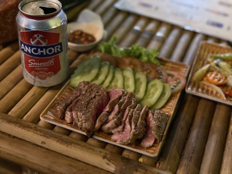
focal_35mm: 52
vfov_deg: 28.0
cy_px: 87
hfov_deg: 36.8
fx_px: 349
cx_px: 116
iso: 640
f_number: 2
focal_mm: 6
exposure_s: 1/14
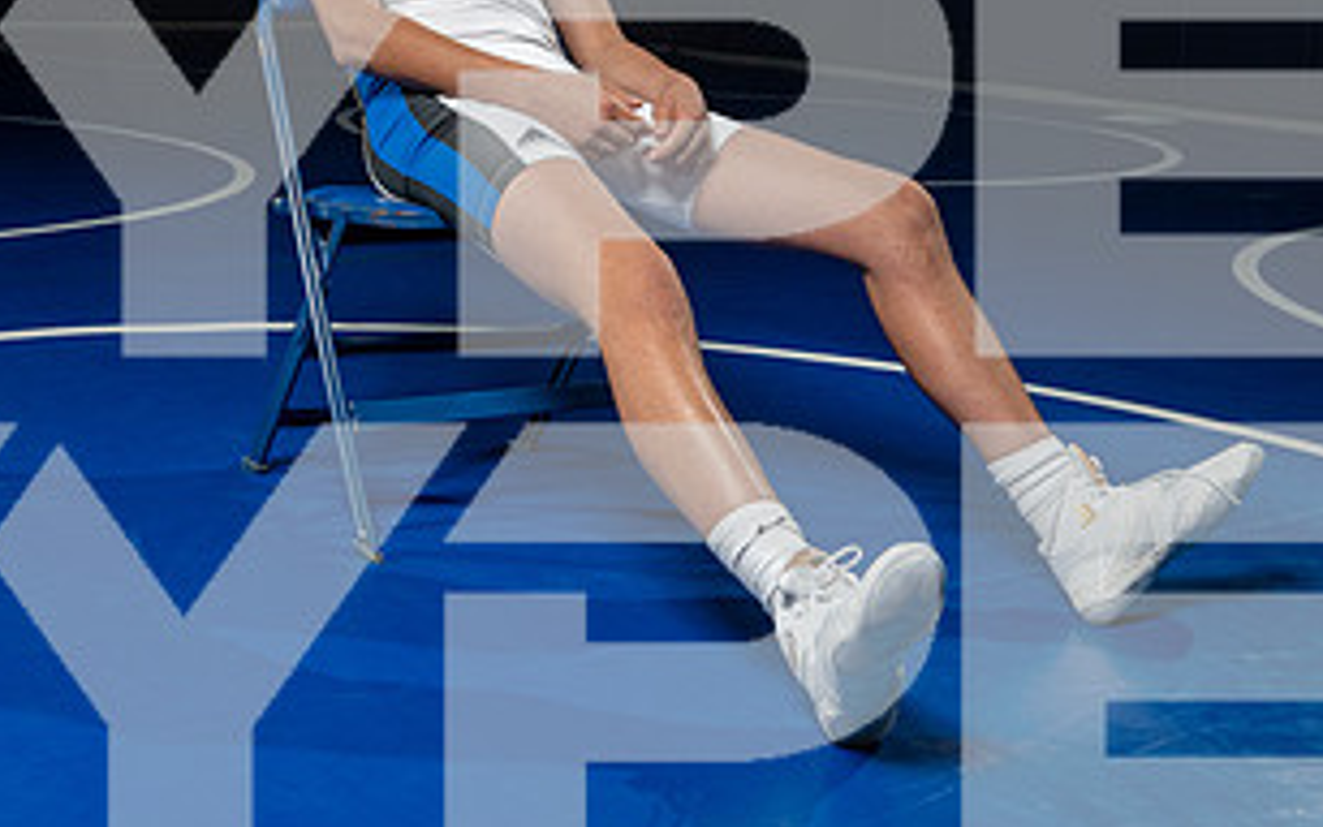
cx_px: 375
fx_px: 1947
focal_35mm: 54
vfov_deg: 23.5
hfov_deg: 36.9
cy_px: 131
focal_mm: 28
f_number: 4.5
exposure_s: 1/125
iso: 800
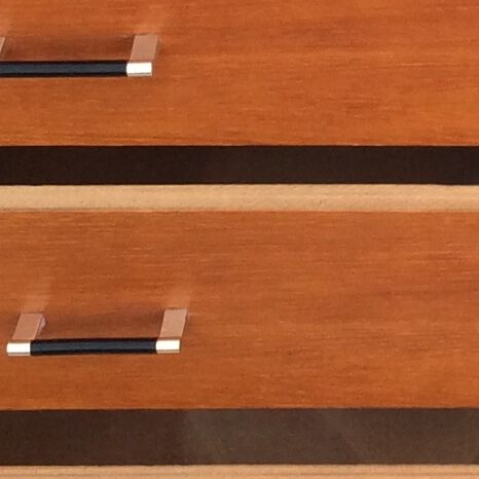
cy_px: -70
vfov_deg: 11.0
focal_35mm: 157
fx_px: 2458
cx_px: 748
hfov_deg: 10.7
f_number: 2.4
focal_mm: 3.3
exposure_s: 1/25
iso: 32
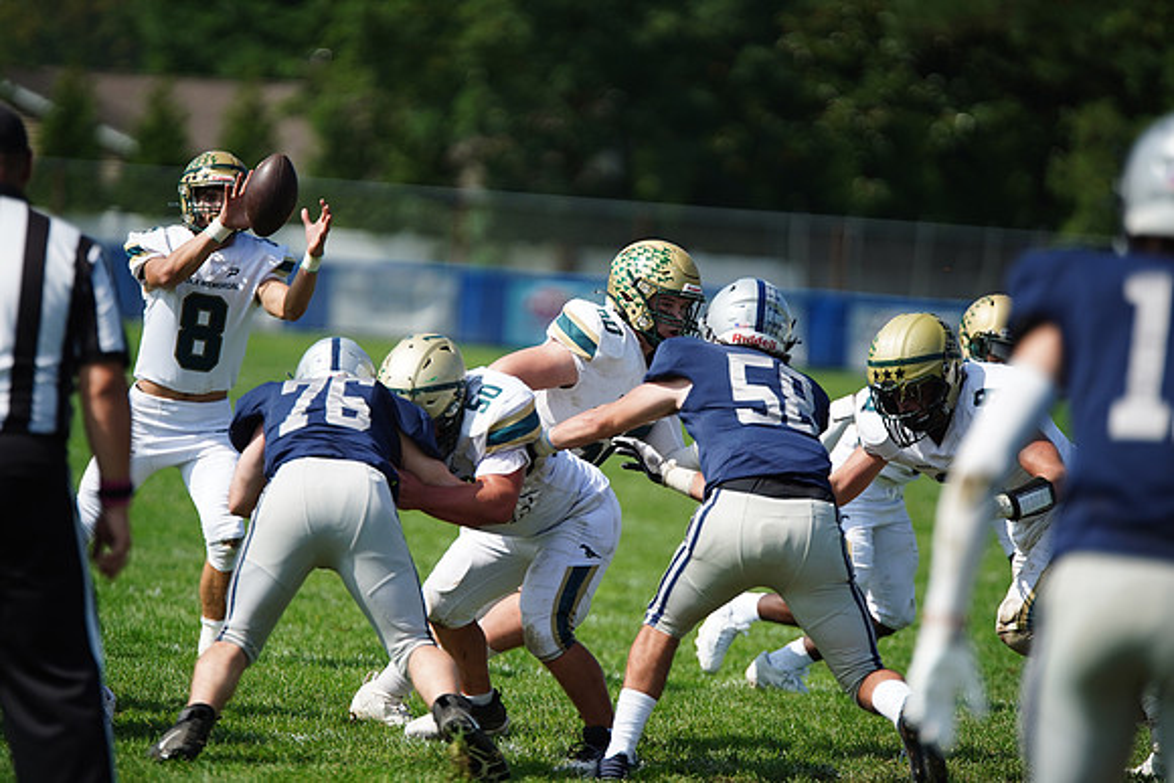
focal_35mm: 274
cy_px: 392
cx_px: 587
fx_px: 8937
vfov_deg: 5.0
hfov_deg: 7.5
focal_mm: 274
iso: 400
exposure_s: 1/5000
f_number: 2.8
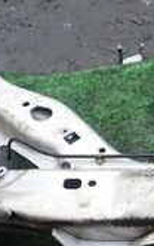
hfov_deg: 13.3
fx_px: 644
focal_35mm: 96
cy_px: 262
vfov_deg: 20.7
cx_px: 188
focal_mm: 4.5
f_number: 2.8
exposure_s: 1/320
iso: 100
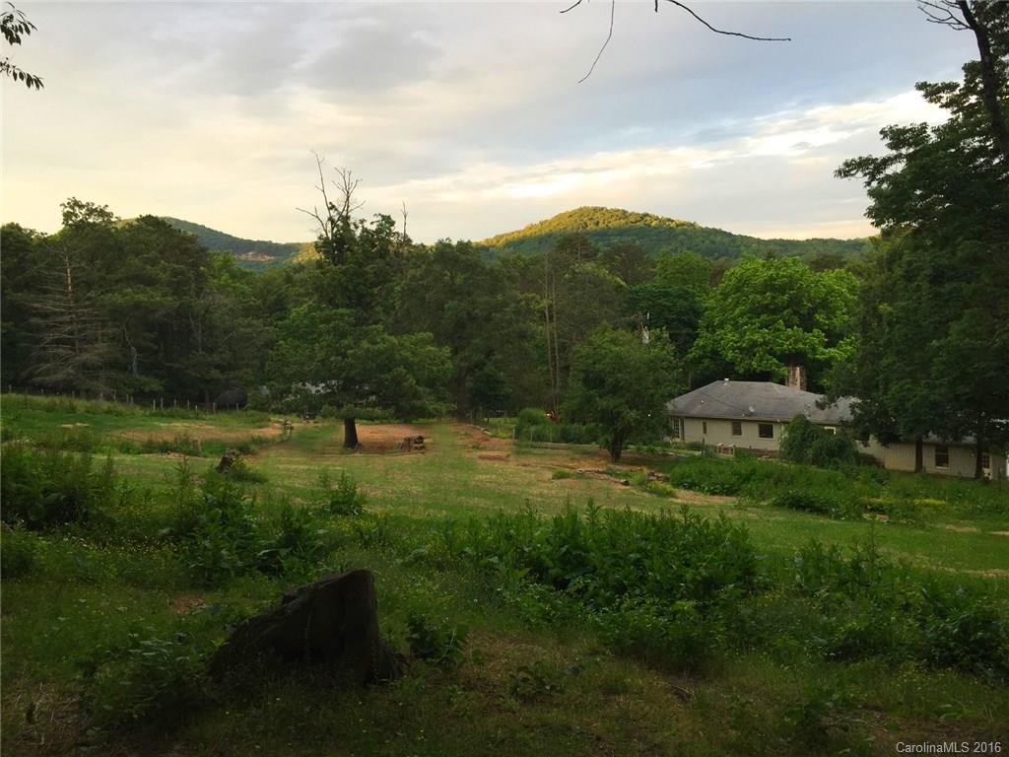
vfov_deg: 48.2
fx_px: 845
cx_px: 504
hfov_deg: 61.7
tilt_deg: -4.5
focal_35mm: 29
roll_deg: +2.9
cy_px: 378
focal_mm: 4.15
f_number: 2.2
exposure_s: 1/120
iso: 40
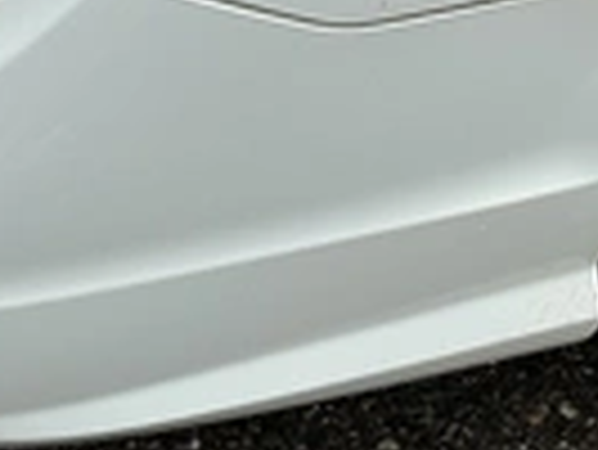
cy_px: -50
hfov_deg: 23.1
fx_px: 1452
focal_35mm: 84
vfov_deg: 17.0
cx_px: 436
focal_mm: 3
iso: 25
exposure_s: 1/2227
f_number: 1.8
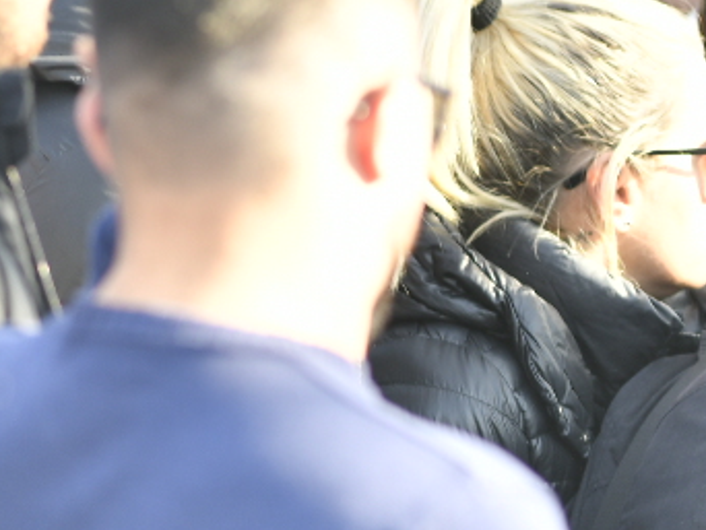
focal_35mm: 478
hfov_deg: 4.1
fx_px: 9756
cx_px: 1038
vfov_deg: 3.1
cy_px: 584
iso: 100
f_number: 2
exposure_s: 1/320
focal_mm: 105
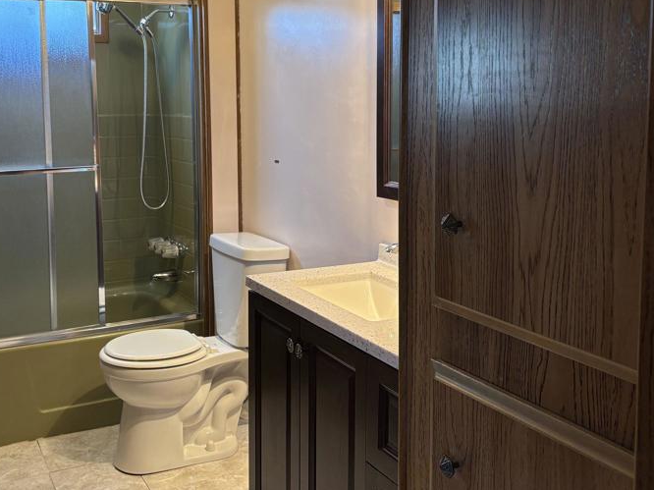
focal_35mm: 40
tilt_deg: -5.8
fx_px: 755
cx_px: 269
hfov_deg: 46.6
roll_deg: +0.7
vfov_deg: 35.7
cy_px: 180
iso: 100
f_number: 1.6
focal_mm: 5.96
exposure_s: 1/60
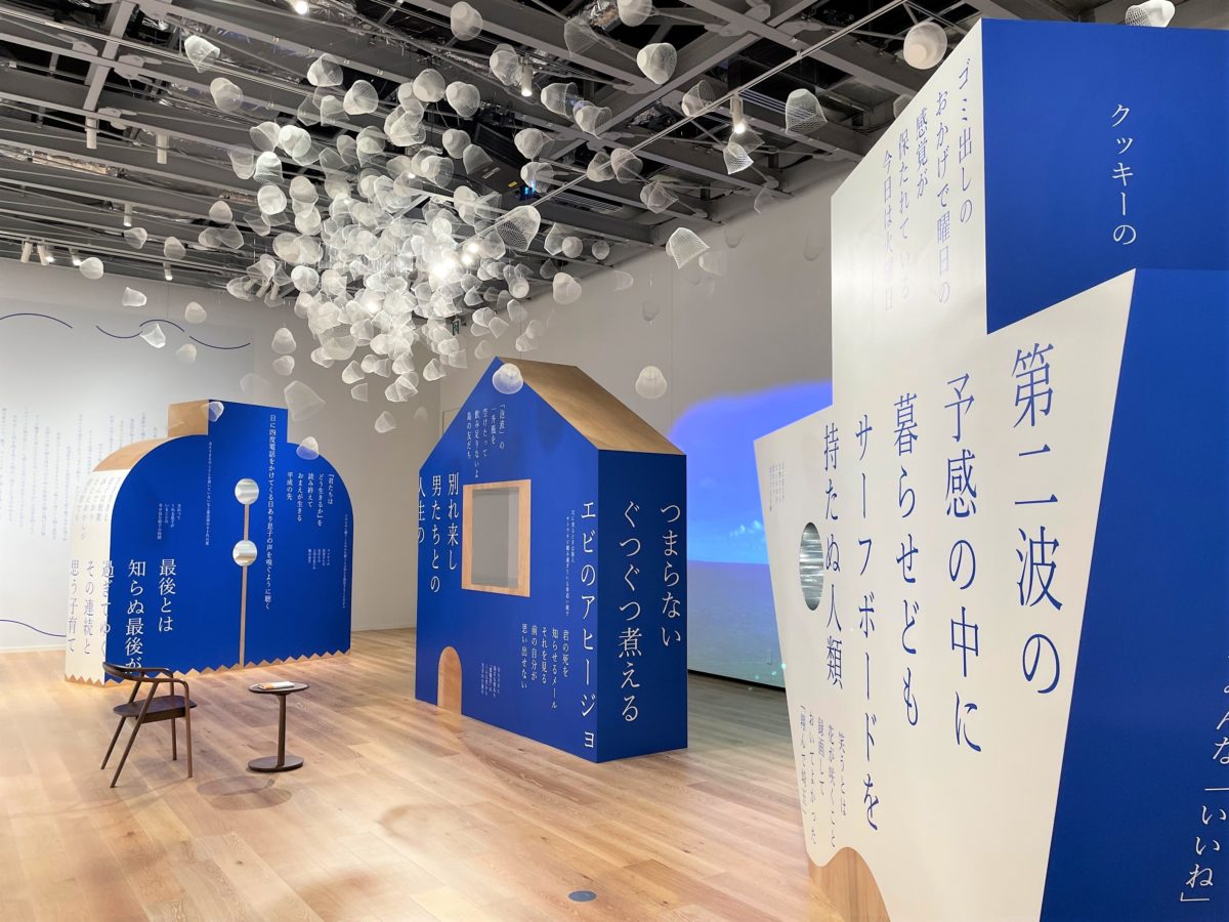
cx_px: 614
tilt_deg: +4.3
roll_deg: -0.6
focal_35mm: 26
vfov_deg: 53.1
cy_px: 461
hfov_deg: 67.3
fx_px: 923
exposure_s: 1/100
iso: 100
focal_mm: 4.2
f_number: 1.6
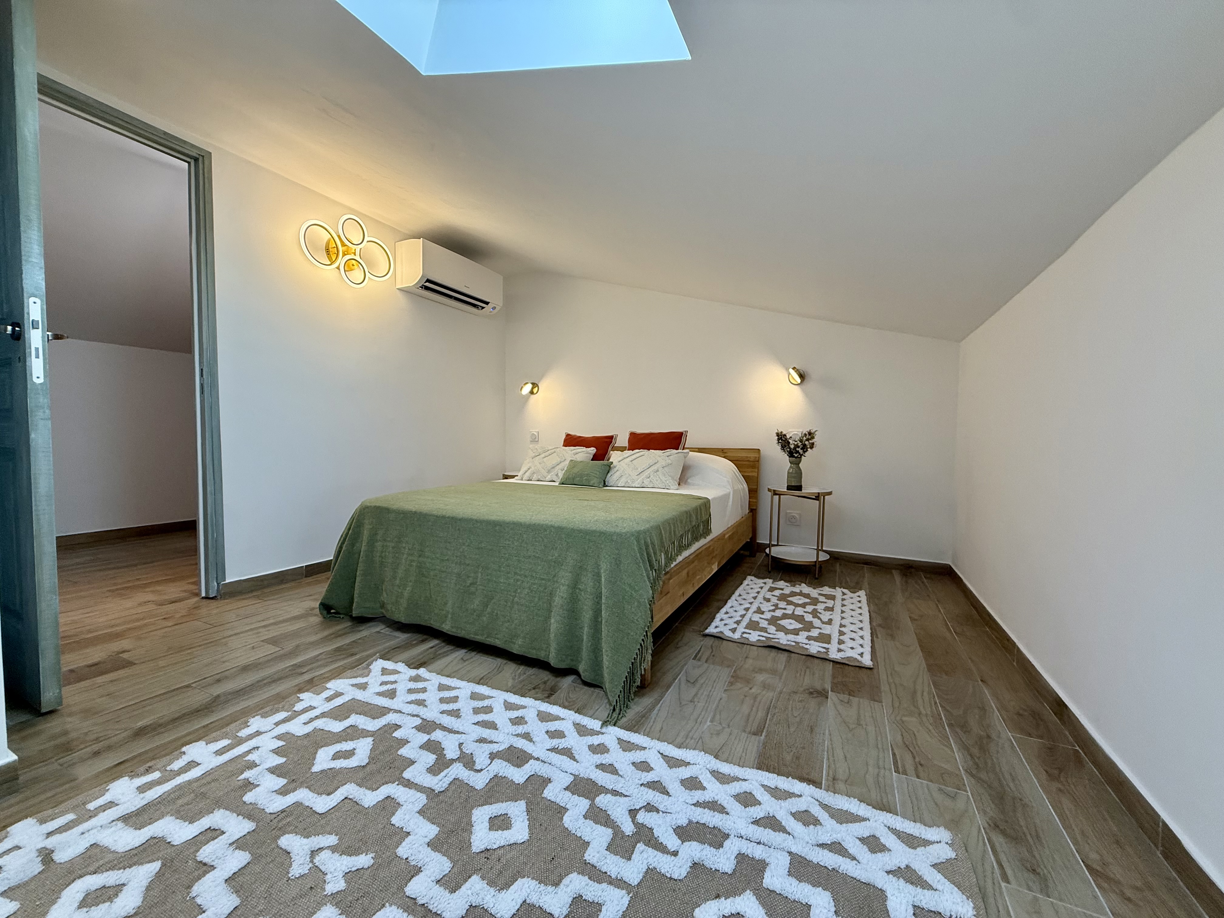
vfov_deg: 85.7
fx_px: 495
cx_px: 612
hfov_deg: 102.1
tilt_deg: -1.7
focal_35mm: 14
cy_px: 459
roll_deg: -0.4
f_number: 2.2
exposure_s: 1/99
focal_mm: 2.22
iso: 125
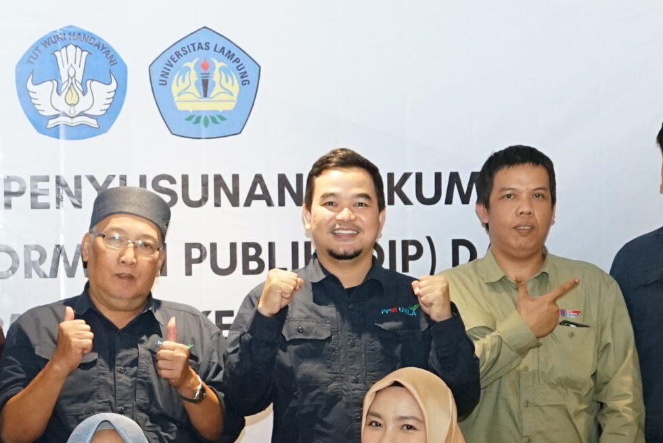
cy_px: 398
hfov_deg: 21.3
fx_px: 1732
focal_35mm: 94
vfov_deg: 14.4
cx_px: 104
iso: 2500
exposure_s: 1/125
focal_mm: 24
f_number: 2.8
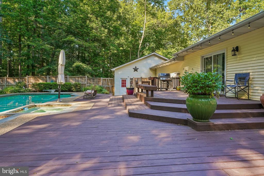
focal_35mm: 19
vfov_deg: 65.4
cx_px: 132
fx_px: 137
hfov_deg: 87.8
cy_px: 88
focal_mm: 18.7
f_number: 7.1
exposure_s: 1/60
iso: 320
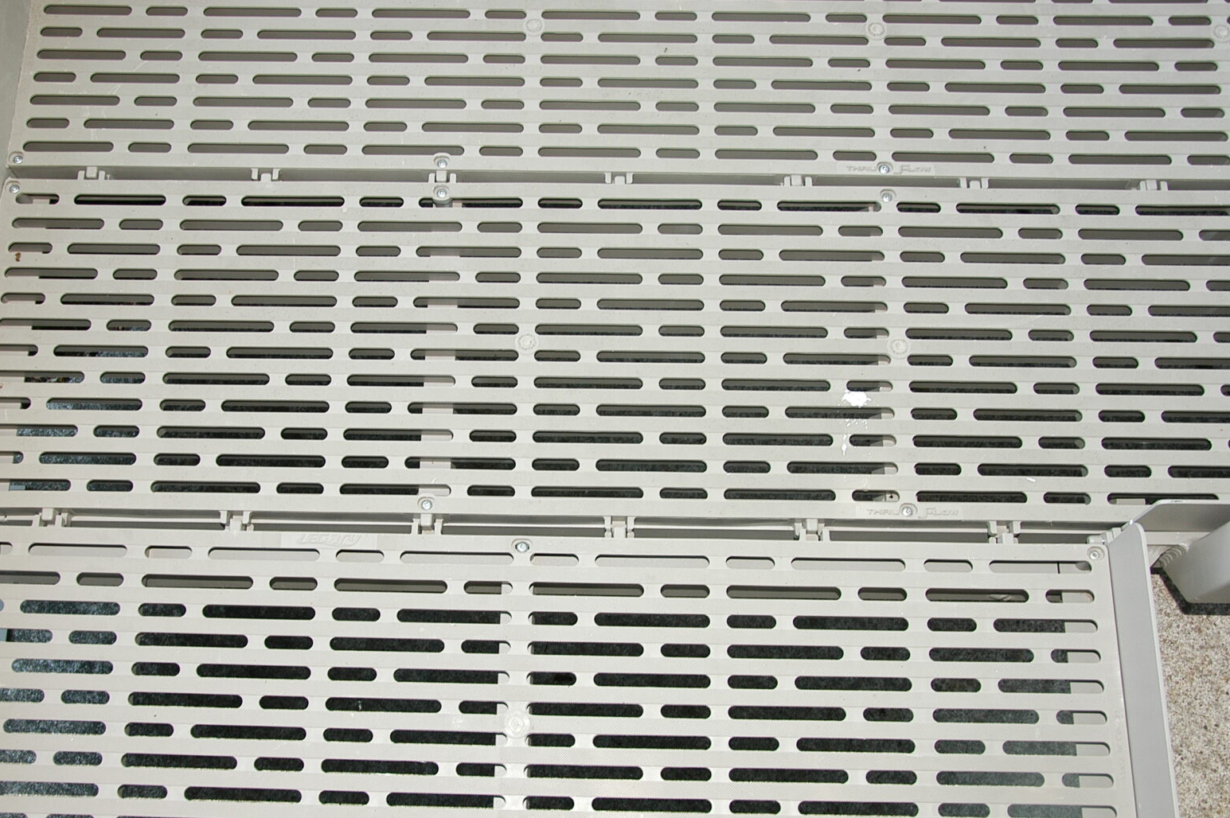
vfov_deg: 32.6
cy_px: 437
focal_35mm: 41
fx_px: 1400
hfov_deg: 47.3
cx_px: 531
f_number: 5
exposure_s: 1/80
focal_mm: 22
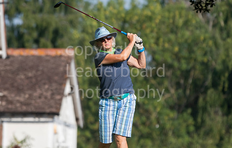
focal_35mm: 544
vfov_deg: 2.4
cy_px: 85
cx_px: 116
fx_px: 3462
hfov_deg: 3.8
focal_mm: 310
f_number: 5.6
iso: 400
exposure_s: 1/2000
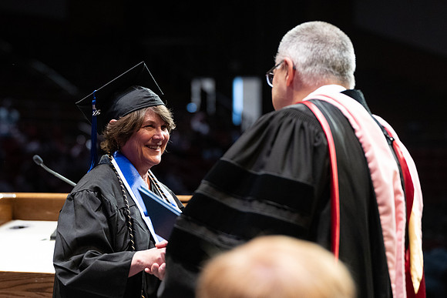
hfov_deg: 16.0
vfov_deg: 10.7
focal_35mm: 128
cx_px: 179
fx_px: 1589
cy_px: 124
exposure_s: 1/400
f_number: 3.2
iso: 2500
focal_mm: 100
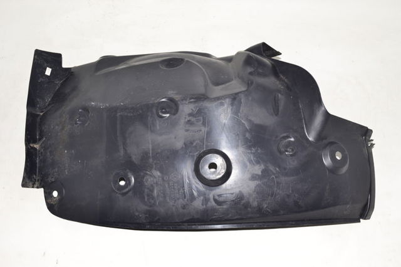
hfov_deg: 43.6
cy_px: 134
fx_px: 501
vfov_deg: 29.8
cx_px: 200
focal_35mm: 45
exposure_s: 1/200
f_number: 6.3
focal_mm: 30
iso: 100
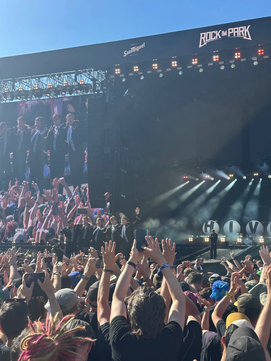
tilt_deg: +9.3
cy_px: 180
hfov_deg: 30.3
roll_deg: -3.1
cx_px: 136
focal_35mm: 48
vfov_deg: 39.7
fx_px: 501
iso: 64
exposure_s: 1/2114
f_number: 1.78
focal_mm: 6.86
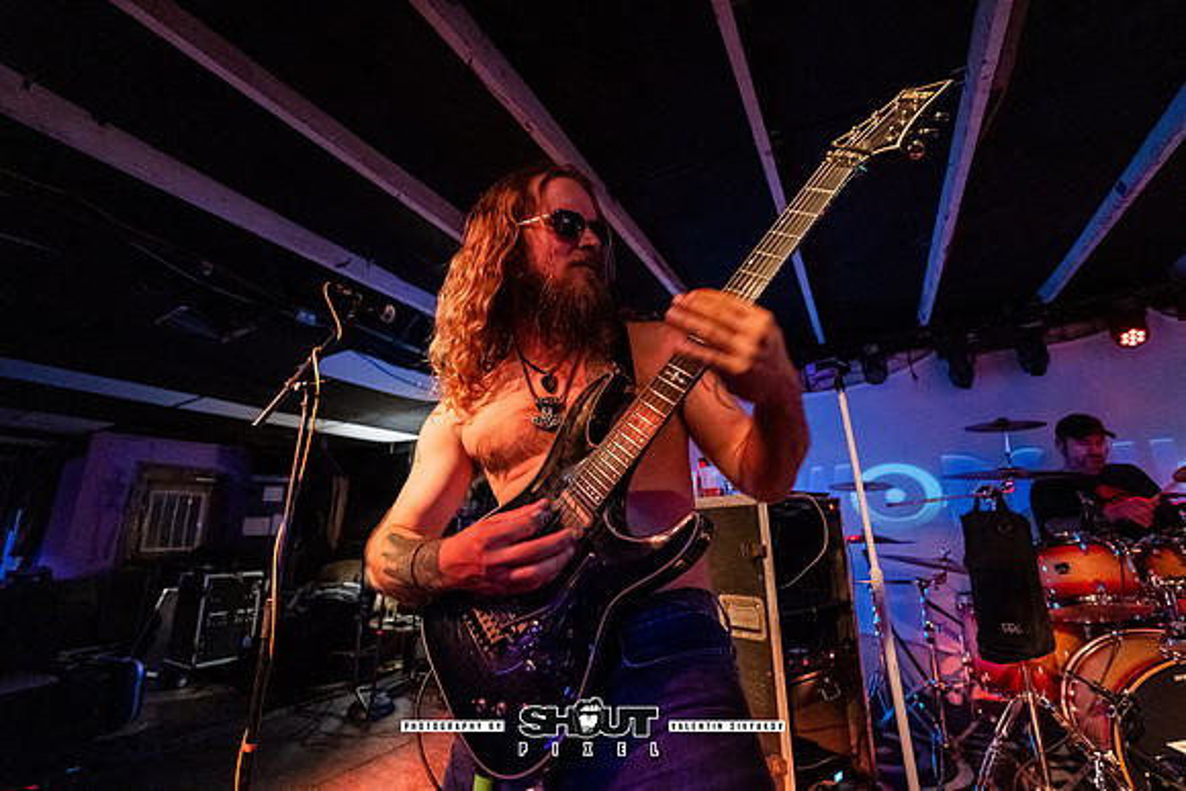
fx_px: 461
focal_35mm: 14
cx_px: 593
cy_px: 396
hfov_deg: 104.2
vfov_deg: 81.2
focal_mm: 14
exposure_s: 1/250
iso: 3200
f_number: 2.8
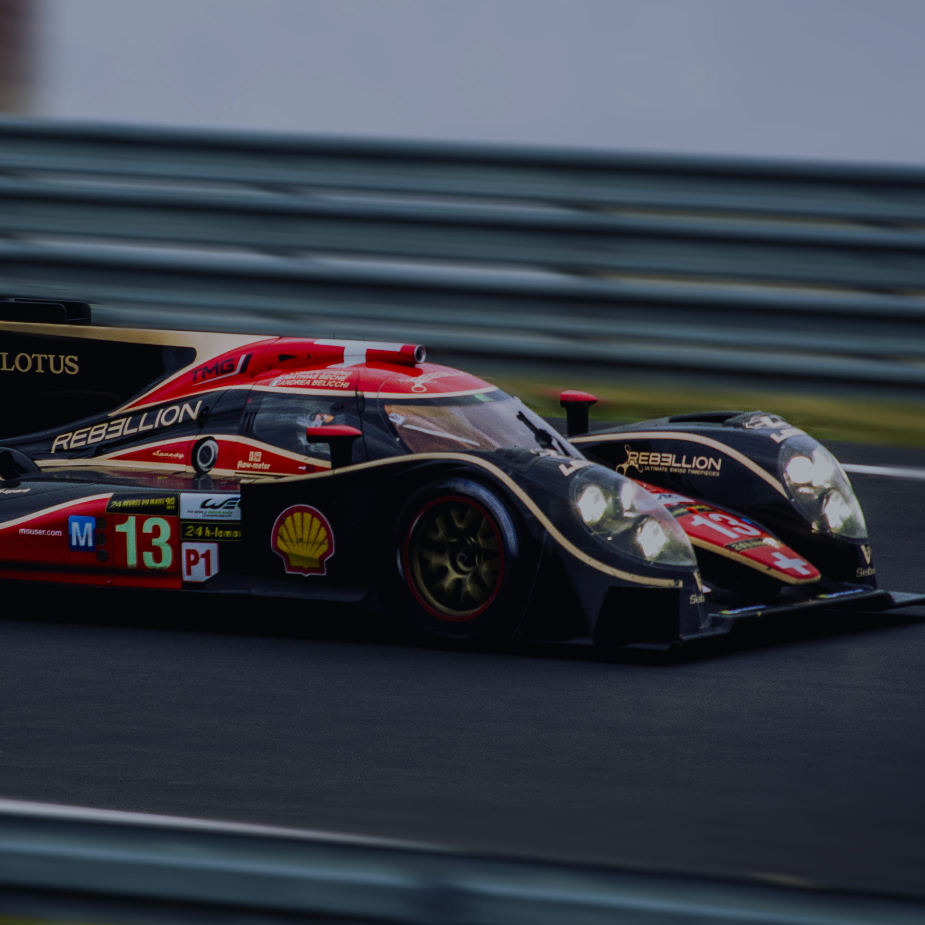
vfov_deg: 4.8
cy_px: 424
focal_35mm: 368
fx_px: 11118
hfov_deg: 4.8
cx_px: 276
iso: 800
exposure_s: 1/500
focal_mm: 165
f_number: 7.1
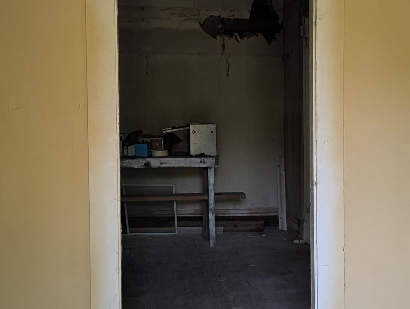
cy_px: 144
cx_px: 265
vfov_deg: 24.1
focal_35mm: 61
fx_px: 723
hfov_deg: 31.5
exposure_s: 1/175
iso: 214
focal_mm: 6.9
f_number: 1.68
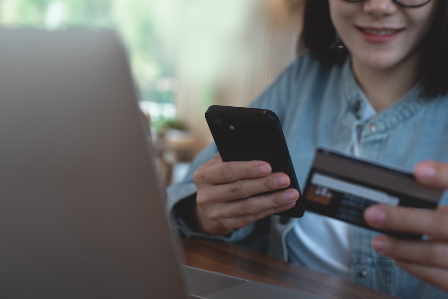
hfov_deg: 39.6
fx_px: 622
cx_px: 224
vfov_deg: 27.0
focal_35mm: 50
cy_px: 150
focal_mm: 50
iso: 250
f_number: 4
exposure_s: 1/100
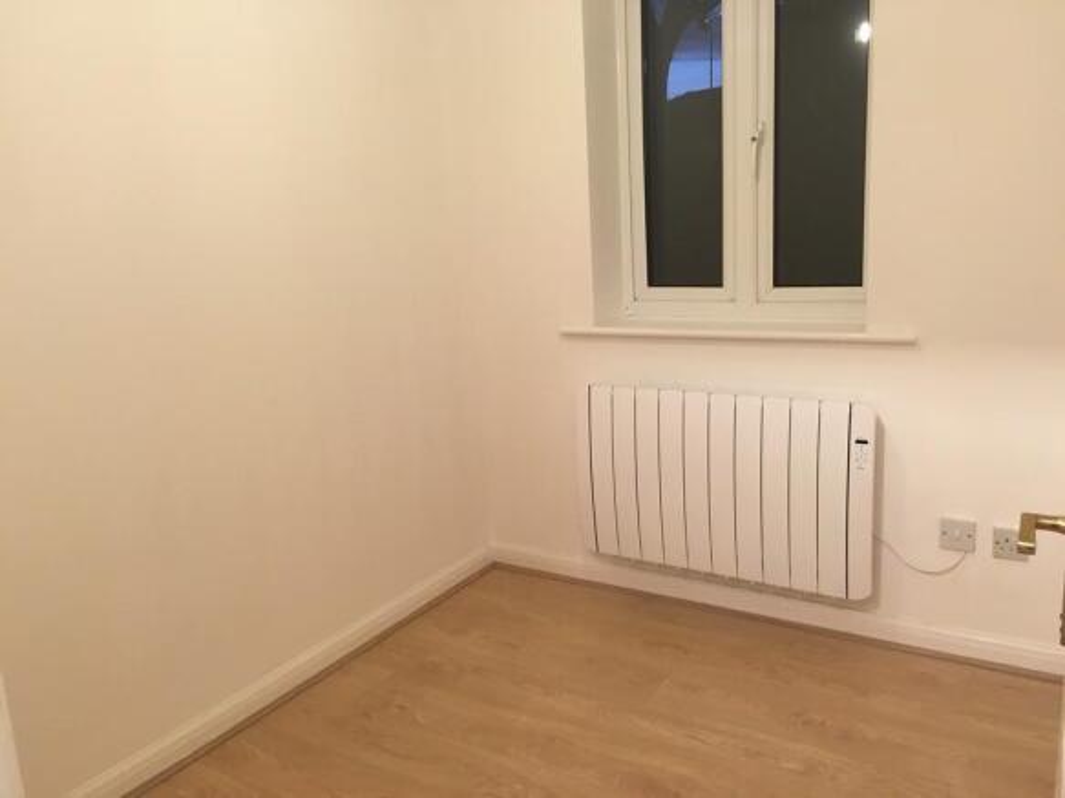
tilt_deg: -11.7
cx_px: 532
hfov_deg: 61.7
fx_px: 892
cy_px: 399
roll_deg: +2.9
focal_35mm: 29
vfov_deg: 48.2
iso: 100
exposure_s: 1/33
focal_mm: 4.15
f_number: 2.2
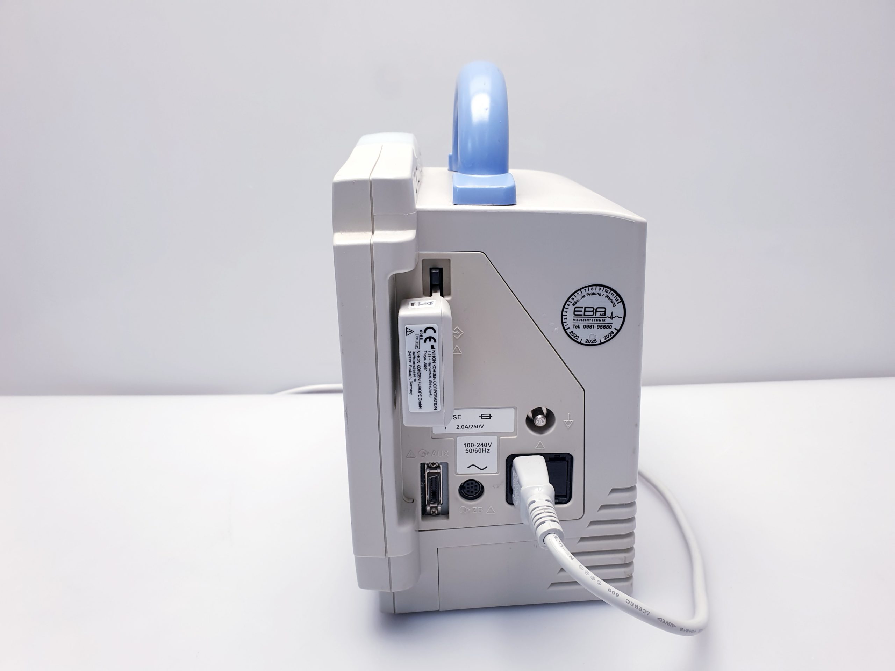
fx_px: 672
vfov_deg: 53.1
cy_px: 336
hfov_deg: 67.3
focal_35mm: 26
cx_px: 448
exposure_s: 1/100
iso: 80
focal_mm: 4.3
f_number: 2.4
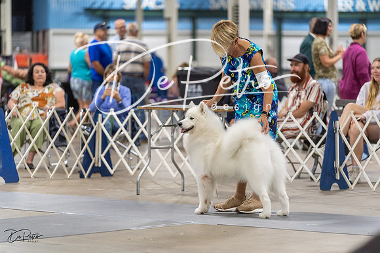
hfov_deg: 13.3
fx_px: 1626
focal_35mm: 154
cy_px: 126
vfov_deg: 8.9
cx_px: 190
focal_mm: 154
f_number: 2.8
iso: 2000
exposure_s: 1/160
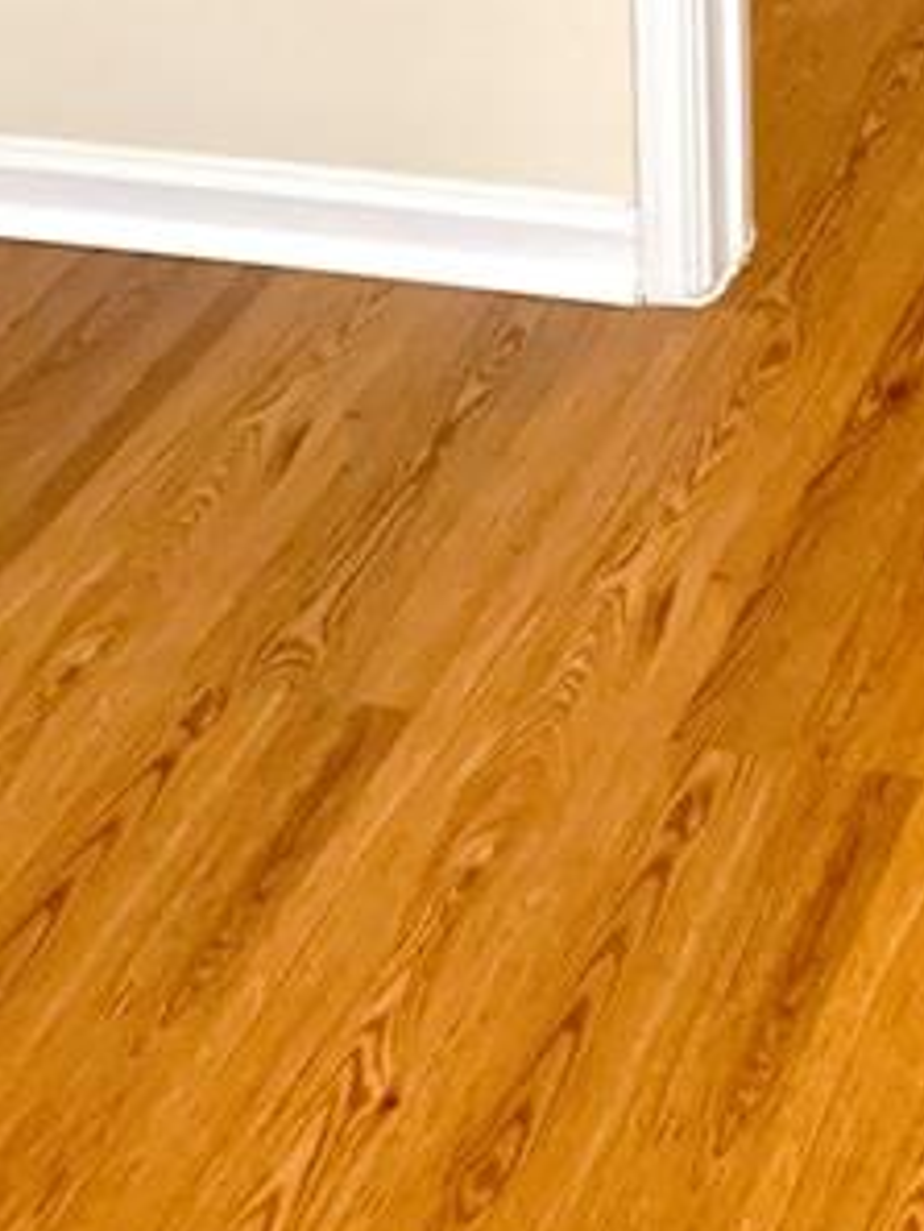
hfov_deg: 13.9
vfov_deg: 17.5
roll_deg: +0.8
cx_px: 932
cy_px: -406
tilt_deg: -18.4
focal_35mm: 105
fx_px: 3734
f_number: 1.8
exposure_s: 1/41
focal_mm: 4.25
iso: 200
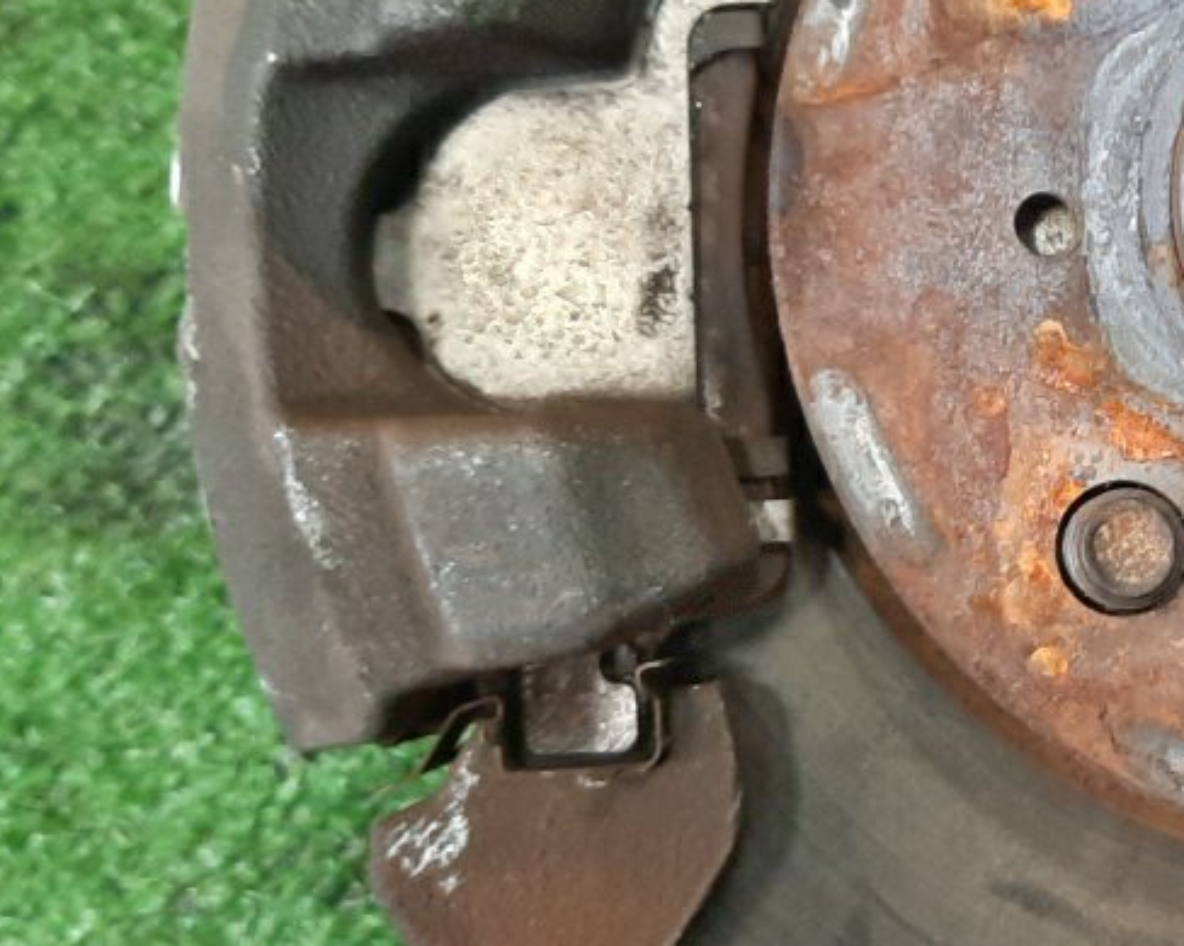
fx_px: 2522
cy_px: 354
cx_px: 1167
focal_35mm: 72
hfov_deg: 25.2
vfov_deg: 21.2
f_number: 2
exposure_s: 1/50
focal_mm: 4.6
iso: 331
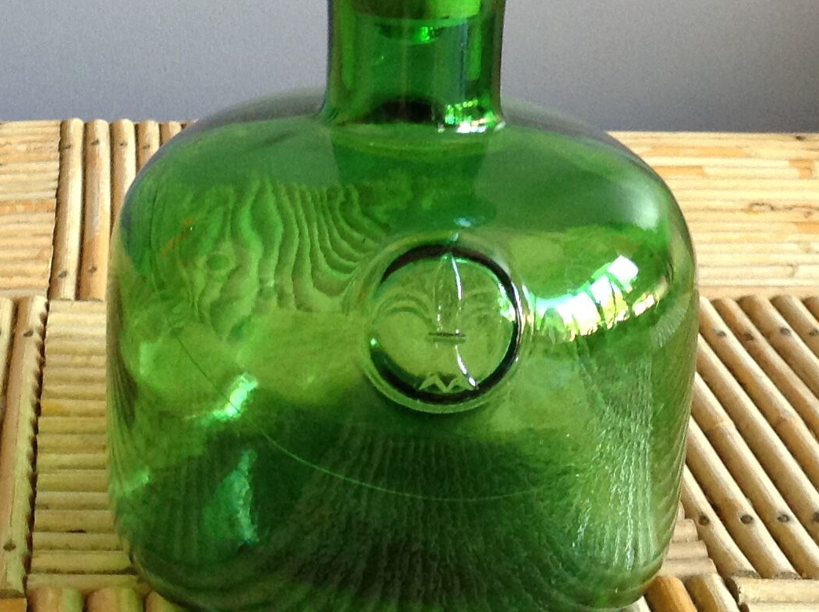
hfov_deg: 22.5
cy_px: -53
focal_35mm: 87
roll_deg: -2.8
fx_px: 2055
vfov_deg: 16.4
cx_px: 375
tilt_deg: -10.9
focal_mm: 4.28
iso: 160
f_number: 2.4
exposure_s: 1/15
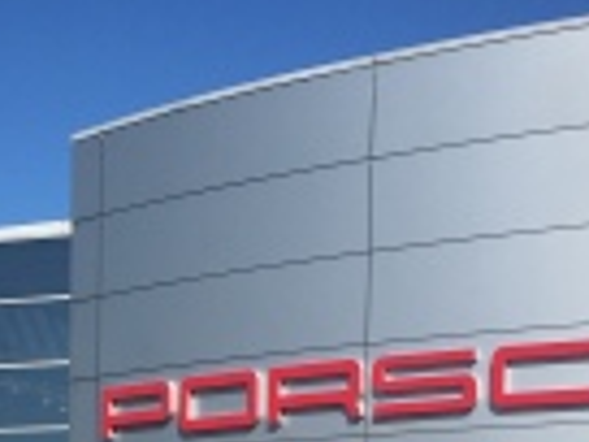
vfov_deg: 12.7
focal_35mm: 109
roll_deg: -1.5
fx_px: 1855
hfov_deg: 17.5
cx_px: -43
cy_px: 724
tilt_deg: -2.6
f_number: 2.2
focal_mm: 4.15
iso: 32
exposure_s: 1/2825
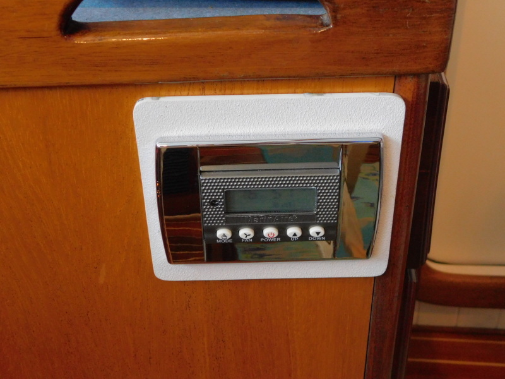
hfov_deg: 42.1
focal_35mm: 45
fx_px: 656
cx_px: 252
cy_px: 190
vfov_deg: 32.2
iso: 800
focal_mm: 8
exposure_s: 1/8
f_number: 3.7
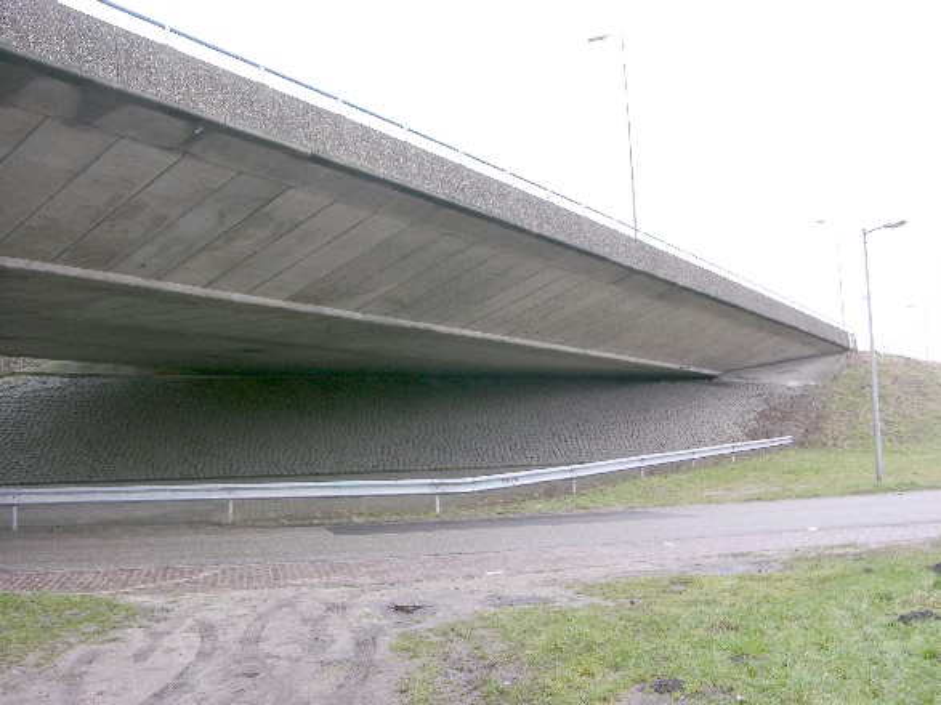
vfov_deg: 40.7
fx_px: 951
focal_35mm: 35
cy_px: 352
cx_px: 470
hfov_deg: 52.6
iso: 50
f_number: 3.5
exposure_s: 1/23.2
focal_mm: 8.9
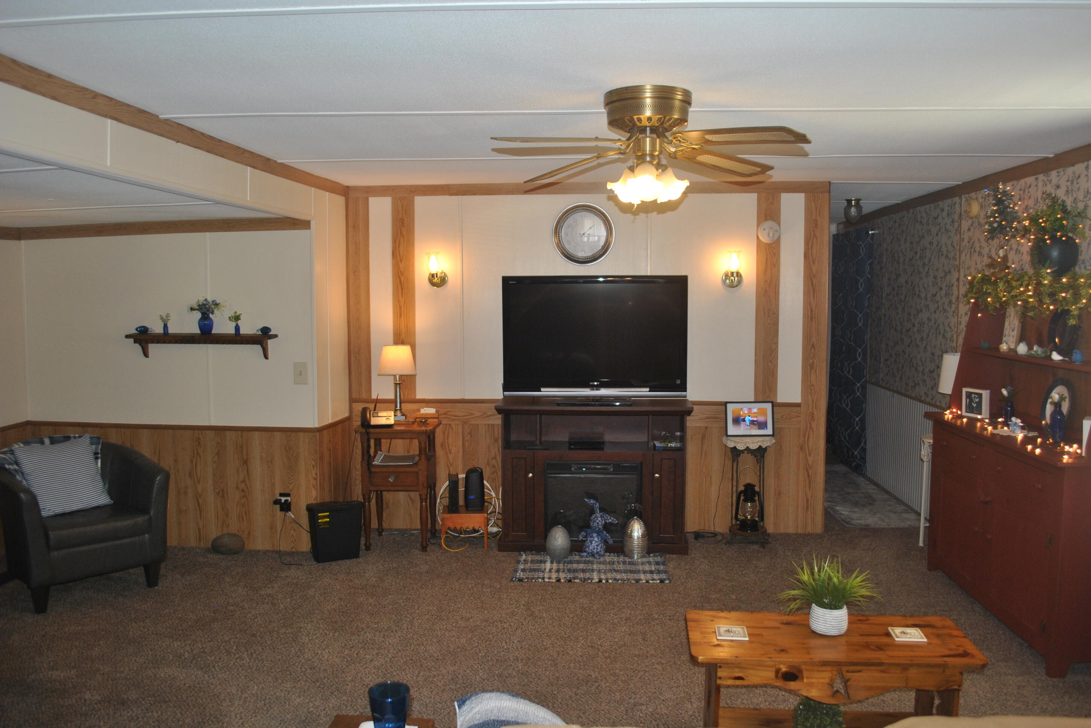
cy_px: 355
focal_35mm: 28
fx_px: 849
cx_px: 559
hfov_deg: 65.5
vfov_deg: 46.4
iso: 200
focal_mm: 18
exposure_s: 1/60
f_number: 3.5
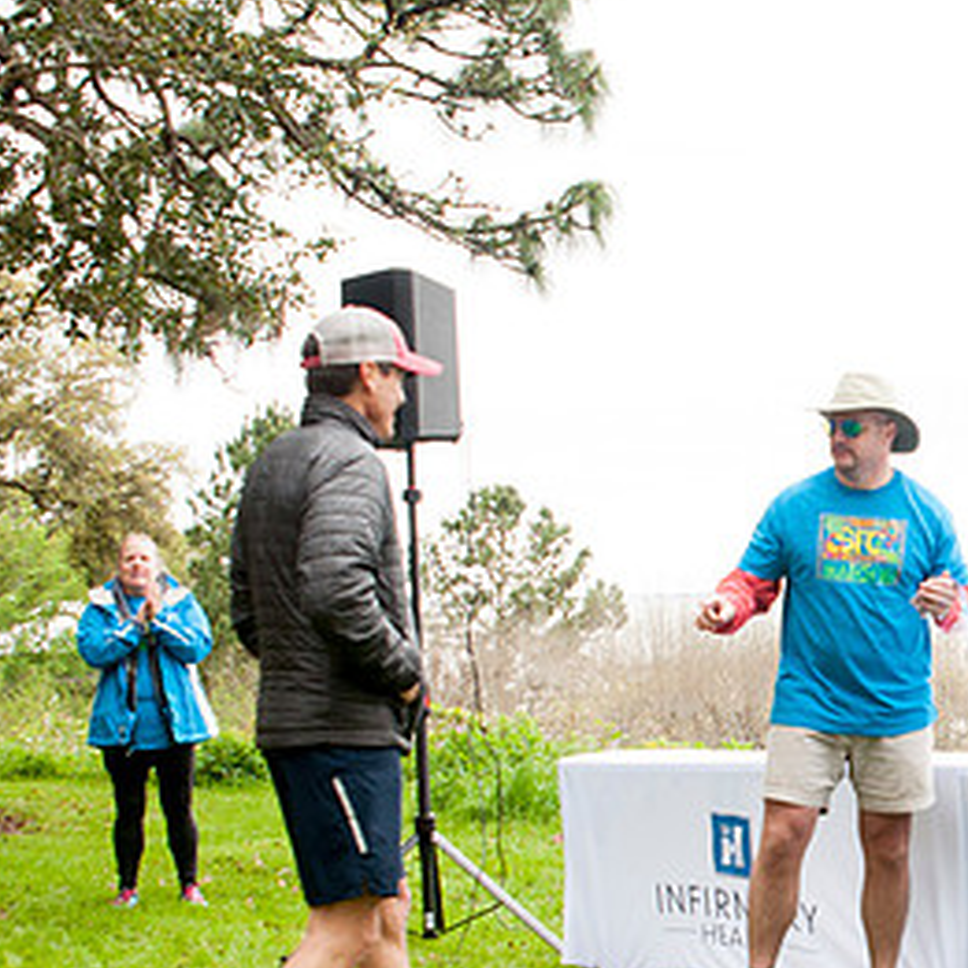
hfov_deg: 24.0
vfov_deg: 25.2
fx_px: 2151
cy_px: 684
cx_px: 1020
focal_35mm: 68
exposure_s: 1/160
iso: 800
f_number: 5.6
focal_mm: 24
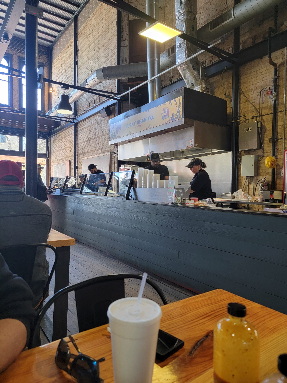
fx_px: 265
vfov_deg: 71.6
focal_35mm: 24
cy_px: 192
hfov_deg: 56.8
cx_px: 144
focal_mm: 6.7
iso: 200
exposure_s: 1/60
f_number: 1.8
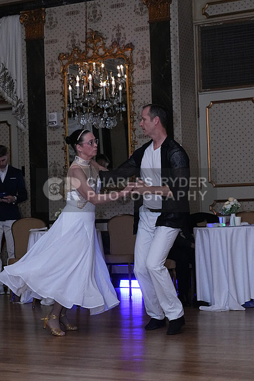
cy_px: 190
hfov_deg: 17.3
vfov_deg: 25.7
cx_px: 127
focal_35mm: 79
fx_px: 836
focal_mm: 53
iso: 5000
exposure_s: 1/200
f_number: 5.6
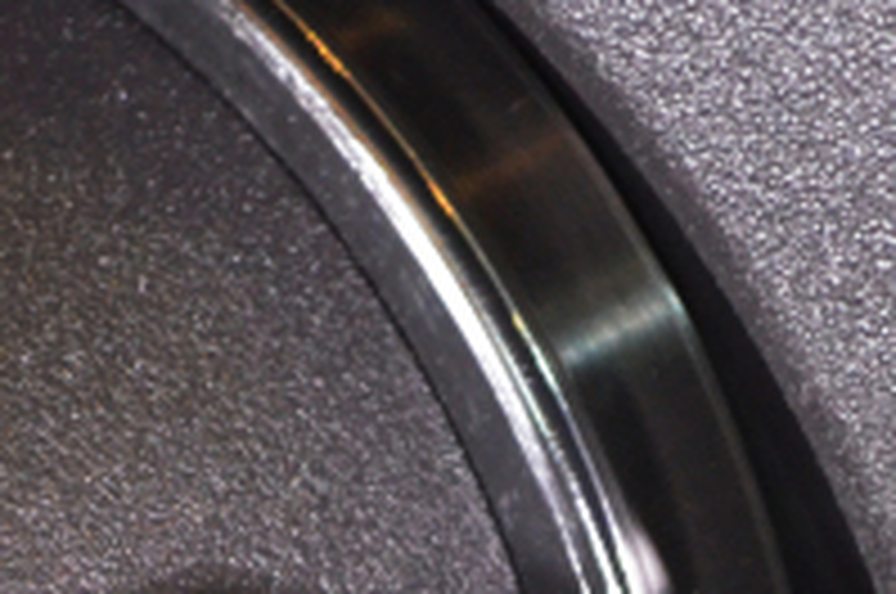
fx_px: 8250
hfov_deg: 6.2
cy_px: 1044
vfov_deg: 4.1
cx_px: 428
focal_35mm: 332
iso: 4000
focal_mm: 55
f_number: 5.6
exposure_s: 1/30
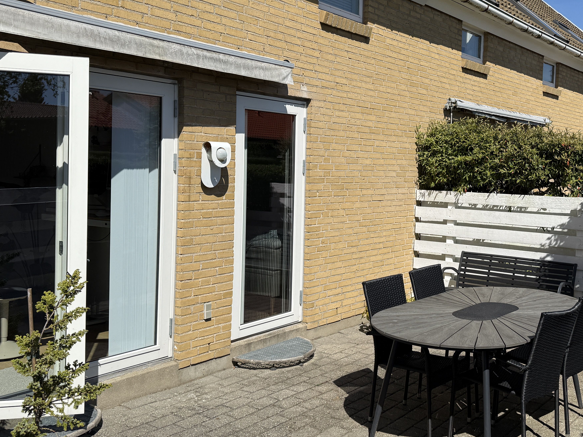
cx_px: 371
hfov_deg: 47.4
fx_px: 657
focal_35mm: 39
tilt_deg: -2.3
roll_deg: -1.3
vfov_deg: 36.7
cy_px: 186
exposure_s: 1/8130
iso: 80
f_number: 1.78
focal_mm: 6.76
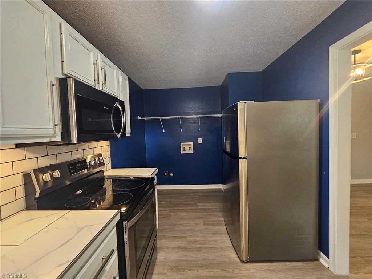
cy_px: 140
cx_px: 186
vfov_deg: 89.9
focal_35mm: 13
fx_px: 140
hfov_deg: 106.2
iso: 400
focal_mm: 2.2
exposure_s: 1/60
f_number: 2.2
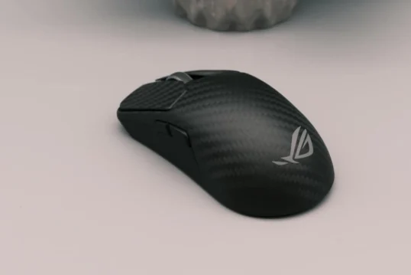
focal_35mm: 68
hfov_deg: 29.6
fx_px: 776
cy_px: 152
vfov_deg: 20.0
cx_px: 217
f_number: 8
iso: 640
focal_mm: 40.8
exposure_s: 1/120
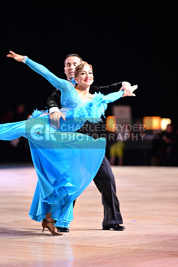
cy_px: 134
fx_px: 1225
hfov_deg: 8.3
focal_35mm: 165
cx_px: 89
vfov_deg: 12.5
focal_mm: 165
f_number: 2.8
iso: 2000
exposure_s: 1/320
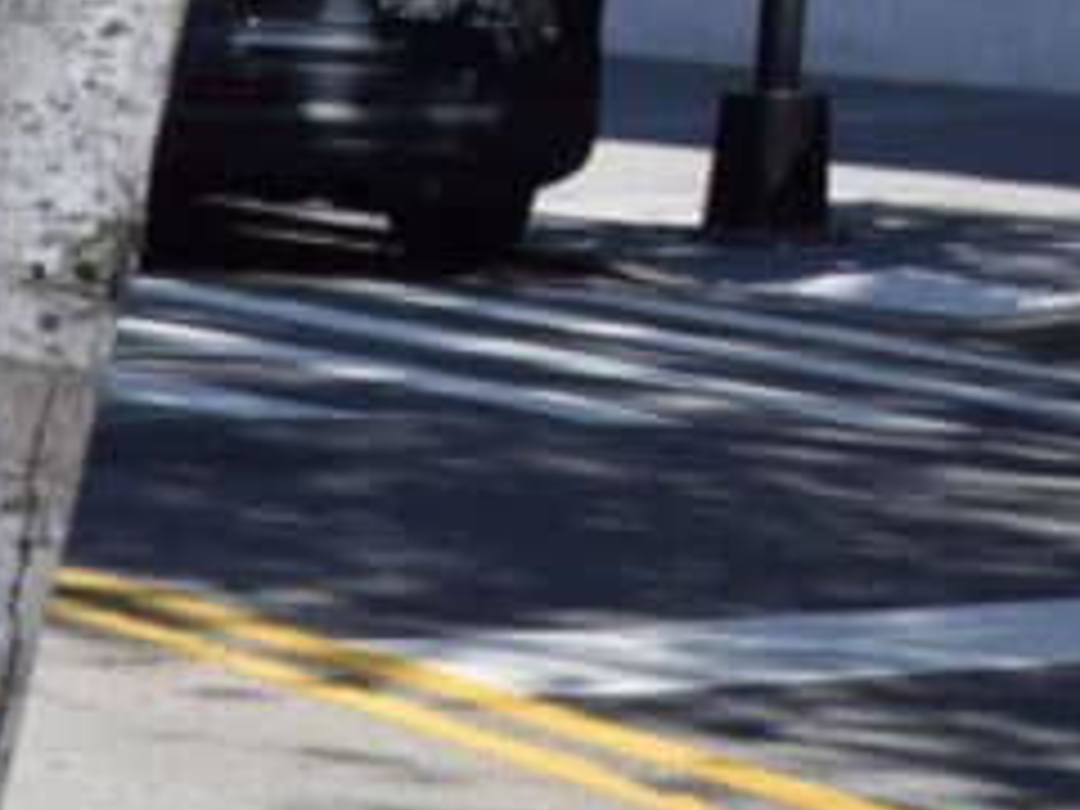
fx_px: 5179
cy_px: 1573
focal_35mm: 166
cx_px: -1575
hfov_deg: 10.2
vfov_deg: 8.5
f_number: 8
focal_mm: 18
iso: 200
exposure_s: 1/400
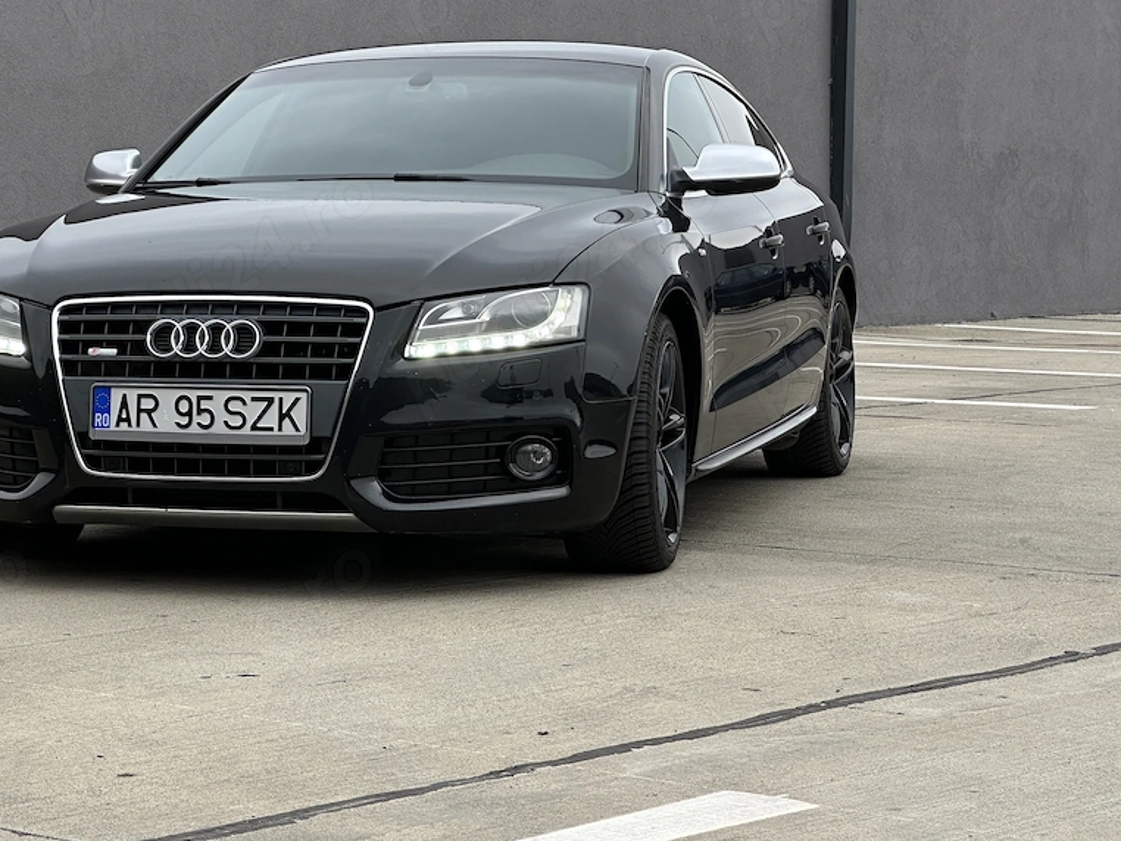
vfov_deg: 14.6
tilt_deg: -3.7
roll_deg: -0.5
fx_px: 3272
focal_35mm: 101
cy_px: 316
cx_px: 387
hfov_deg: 19.4
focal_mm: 9
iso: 32
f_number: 2.8
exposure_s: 1/99
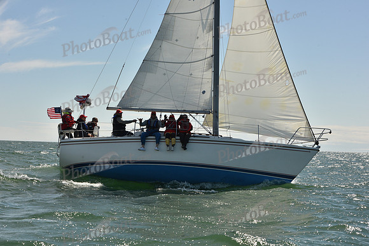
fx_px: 718
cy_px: 123
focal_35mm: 70
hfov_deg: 28.8
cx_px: 184
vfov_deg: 19.5
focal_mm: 70
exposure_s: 1/800
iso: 320
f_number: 11
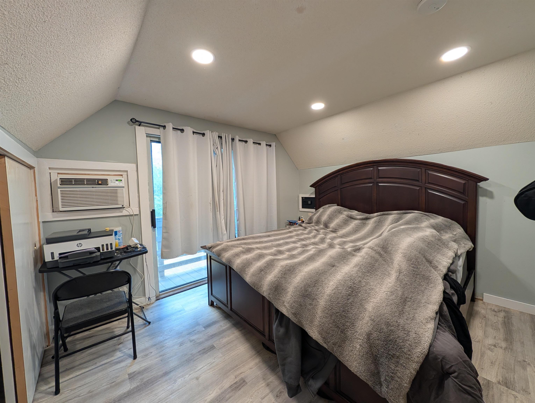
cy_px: 202
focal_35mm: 12
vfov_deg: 94.6
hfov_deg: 110.5
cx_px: 268
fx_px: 186
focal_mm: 2.02
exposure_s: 1/60
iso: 125
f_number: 1.7
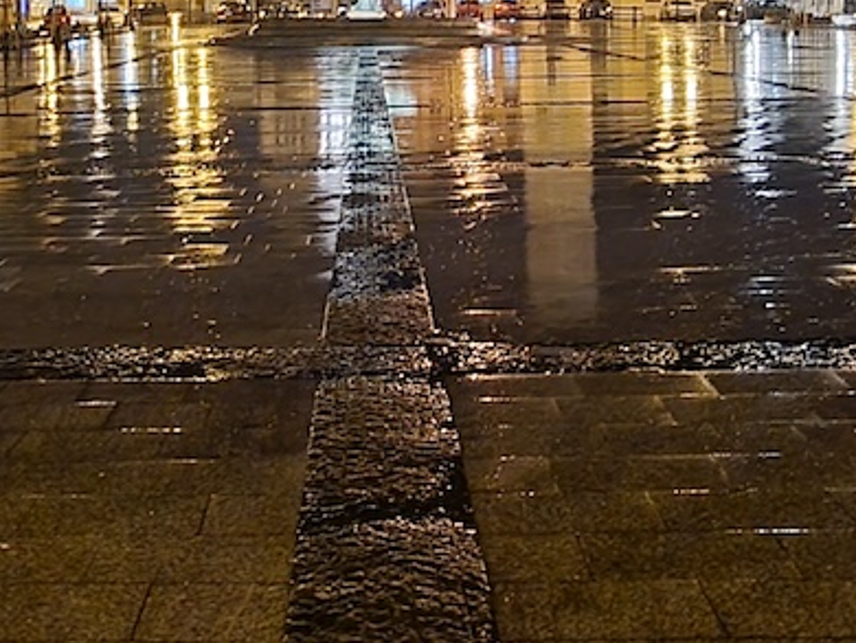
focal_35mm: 48
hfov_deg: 39.5
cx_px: 349
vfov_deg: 28.8
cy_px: 37
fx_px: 1188
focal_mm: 2.2
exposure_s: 1/4
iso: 2500
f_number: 2.2
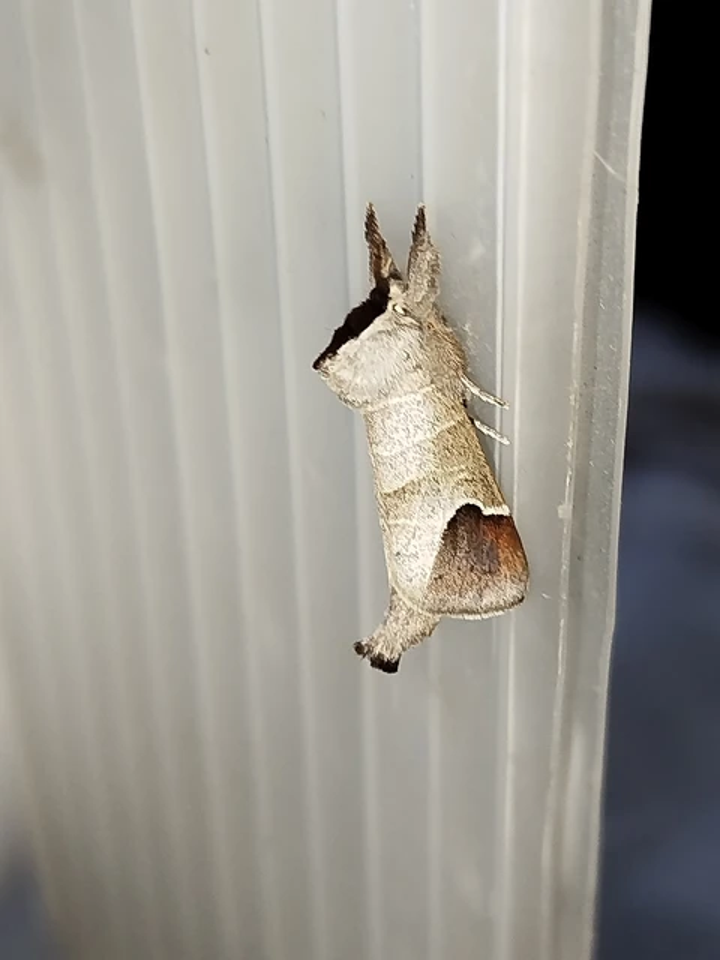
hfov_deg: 19.9
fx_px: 2052
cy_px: 480
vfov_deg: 26.3
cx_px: 360
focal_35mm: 74
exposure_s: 1/50
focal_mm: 5.31
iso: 160
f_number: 1.7
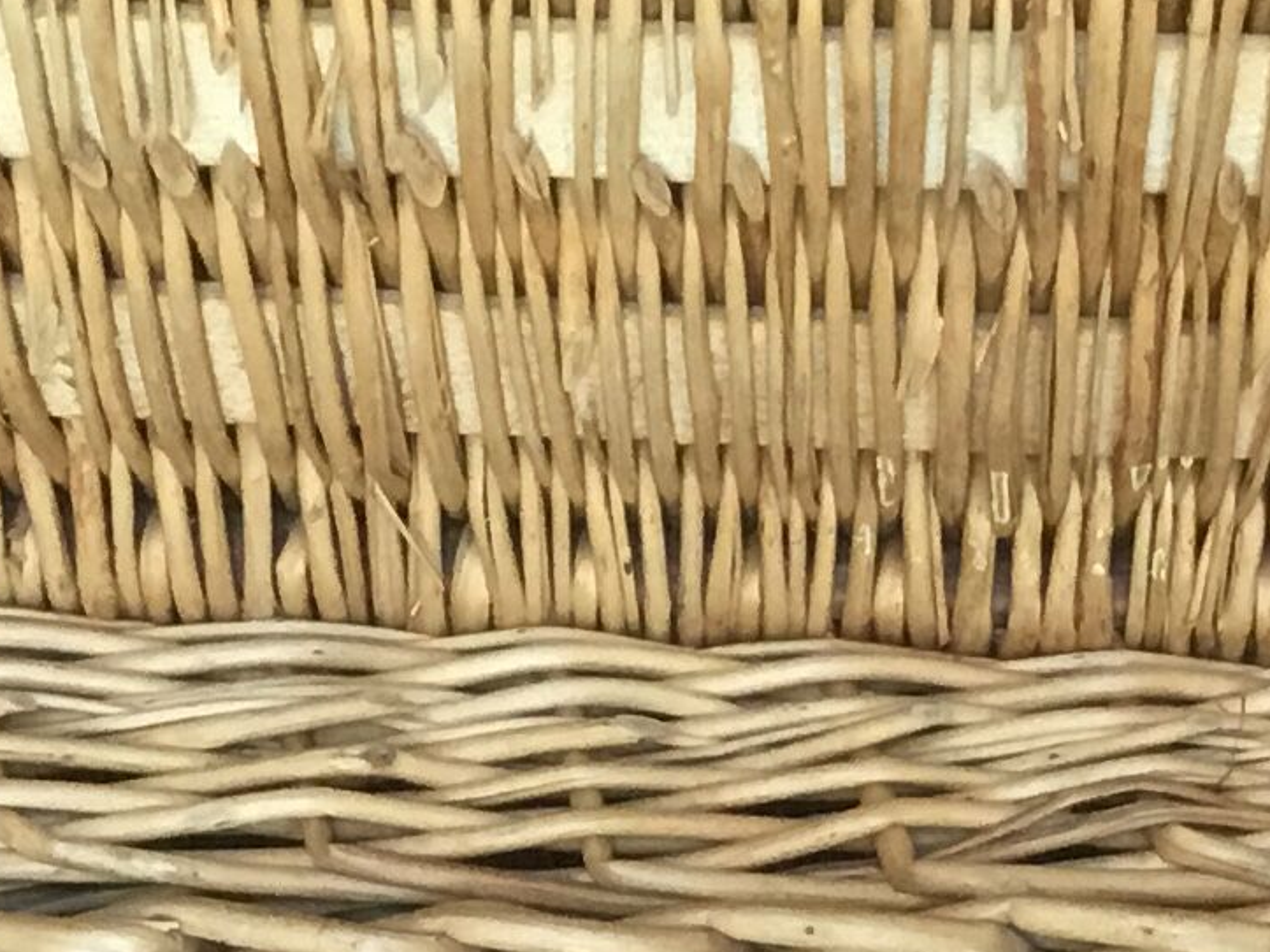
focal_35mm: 140
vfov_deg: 10.0
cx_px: 905
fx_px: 5136
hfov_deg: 14.1
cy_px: 1767
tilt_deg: -74.2
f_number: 2.4
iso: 50
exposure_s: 1/33
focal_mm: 3.3
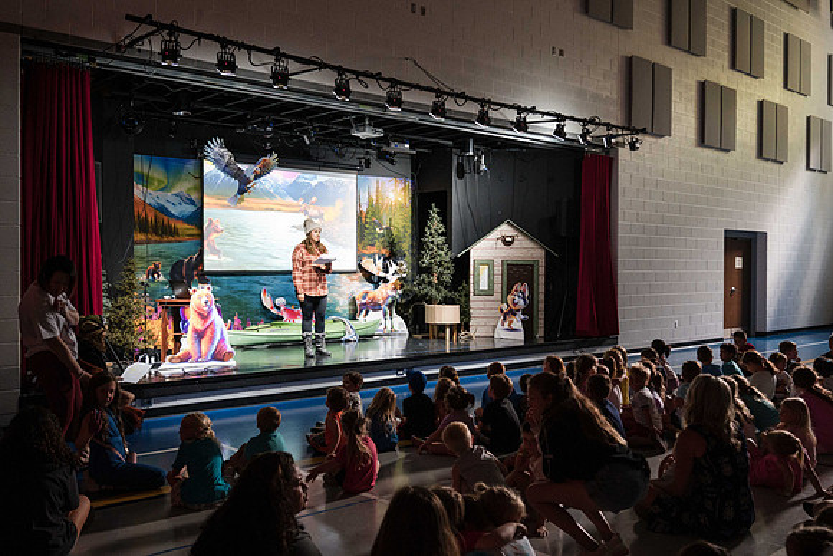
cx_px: 409
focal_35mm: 33
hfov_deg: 57.6
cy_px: 272
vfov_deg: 40.3
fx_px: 758
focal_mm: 30
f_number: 4
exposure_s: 1/125
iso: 3200
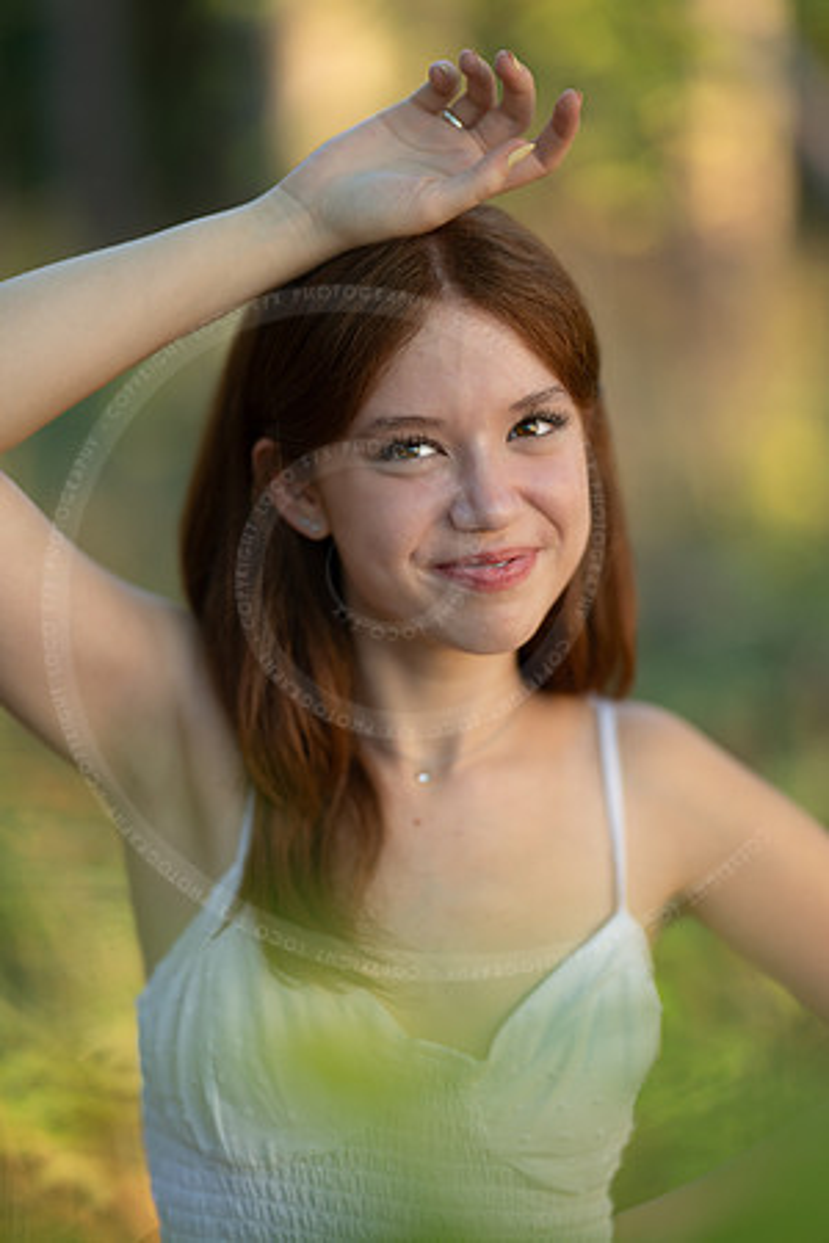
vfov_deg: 23.9
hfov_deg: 16.1
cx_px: 414
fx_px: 2936
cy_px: 622
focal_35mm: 85
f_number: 1.2
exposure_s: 1/320
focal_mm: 85
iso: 160
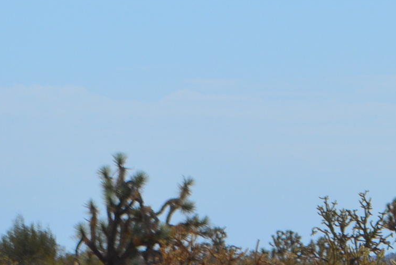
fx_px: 3623
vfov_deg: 4.2
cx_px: 703
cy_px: 77
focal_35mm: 329
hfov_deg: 6.1
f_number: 8
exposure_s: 1/2000
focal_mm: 55
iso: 400
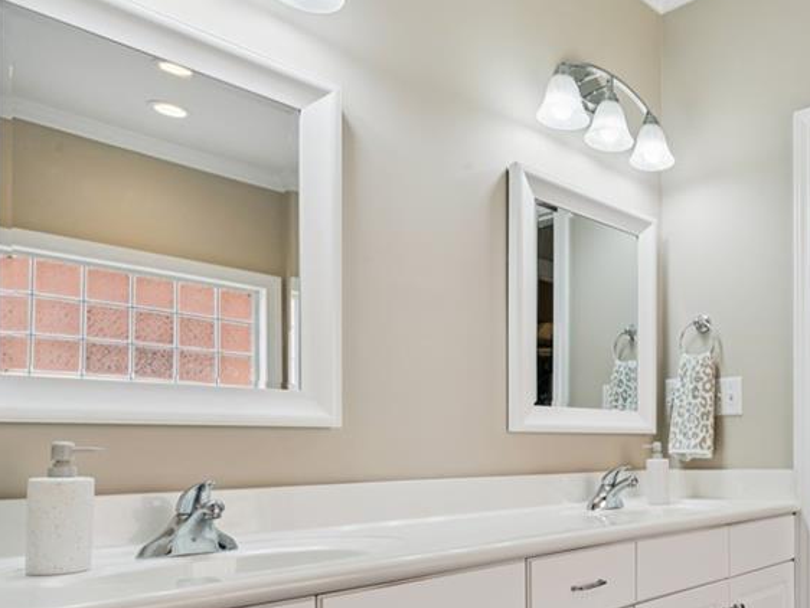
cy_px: 445
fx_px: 676
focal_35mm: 29
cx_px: 709
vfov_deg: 46.9
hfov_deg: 54.9
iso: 100
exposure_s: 1/5
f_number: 13
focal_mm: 16.5
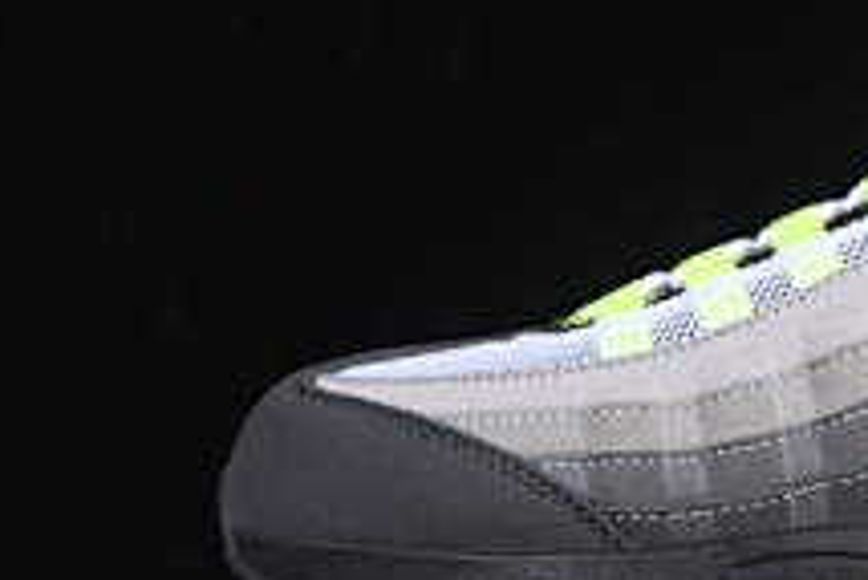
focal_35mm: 175
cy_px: 302
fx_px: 4222
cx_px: 953
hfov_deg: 11.6
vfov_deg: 7.9
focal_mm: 50
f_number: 6.3
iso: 160
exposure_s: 1/60
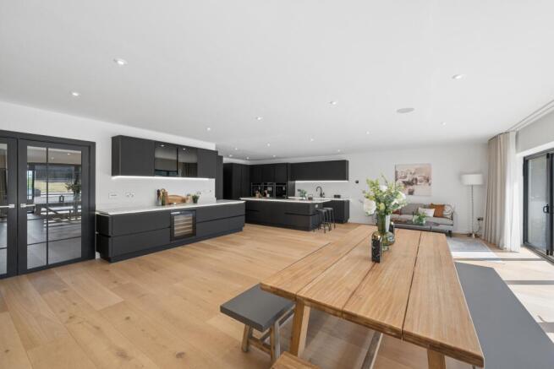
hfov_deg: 104.2
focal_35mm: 14
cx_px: 277
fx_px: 215
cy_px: 184
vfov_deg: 81.2
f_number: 10
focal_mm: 14
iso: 100
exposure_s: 1/15
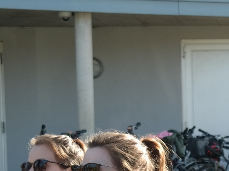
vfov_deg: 7.9
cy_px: 247
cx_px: 313
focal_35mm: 185
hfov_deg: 10.4
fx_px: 1223
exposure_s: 1/125
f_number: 5
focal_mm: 35
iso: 100
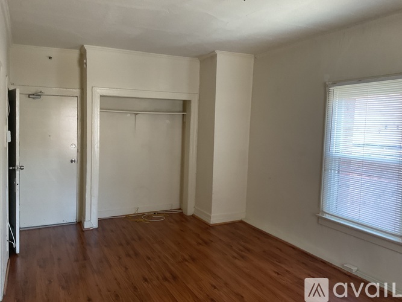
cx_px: 201
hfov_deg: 61.7
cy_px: 151
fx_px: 337
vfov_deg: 48.2
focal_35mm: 29
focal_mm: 3
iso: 125
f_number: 1.8
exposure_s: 1/60
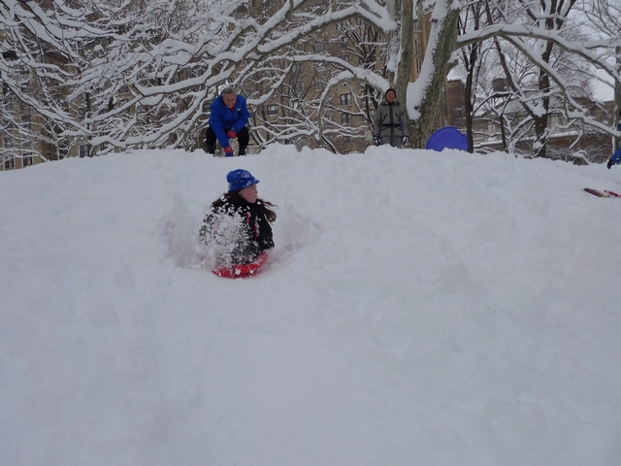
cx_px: 310
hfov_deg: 45.8
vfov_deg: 35.1
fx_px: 736
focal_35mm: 41
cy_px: 233
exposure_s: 1/500
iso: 80
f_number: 3.5
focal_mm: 8.8
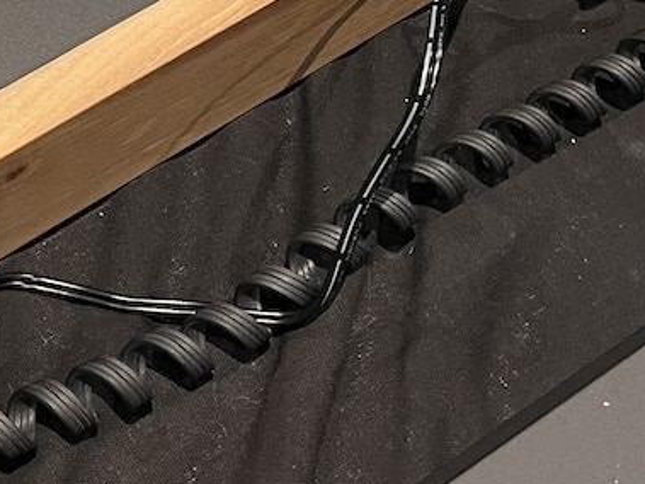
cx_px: -187
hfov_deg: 17.9
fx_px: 1919
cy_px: -268
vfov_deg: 13.4
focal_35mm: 103
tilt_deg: -48.5
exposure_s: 1/57
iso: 250
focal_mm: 5.1
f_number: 1.6
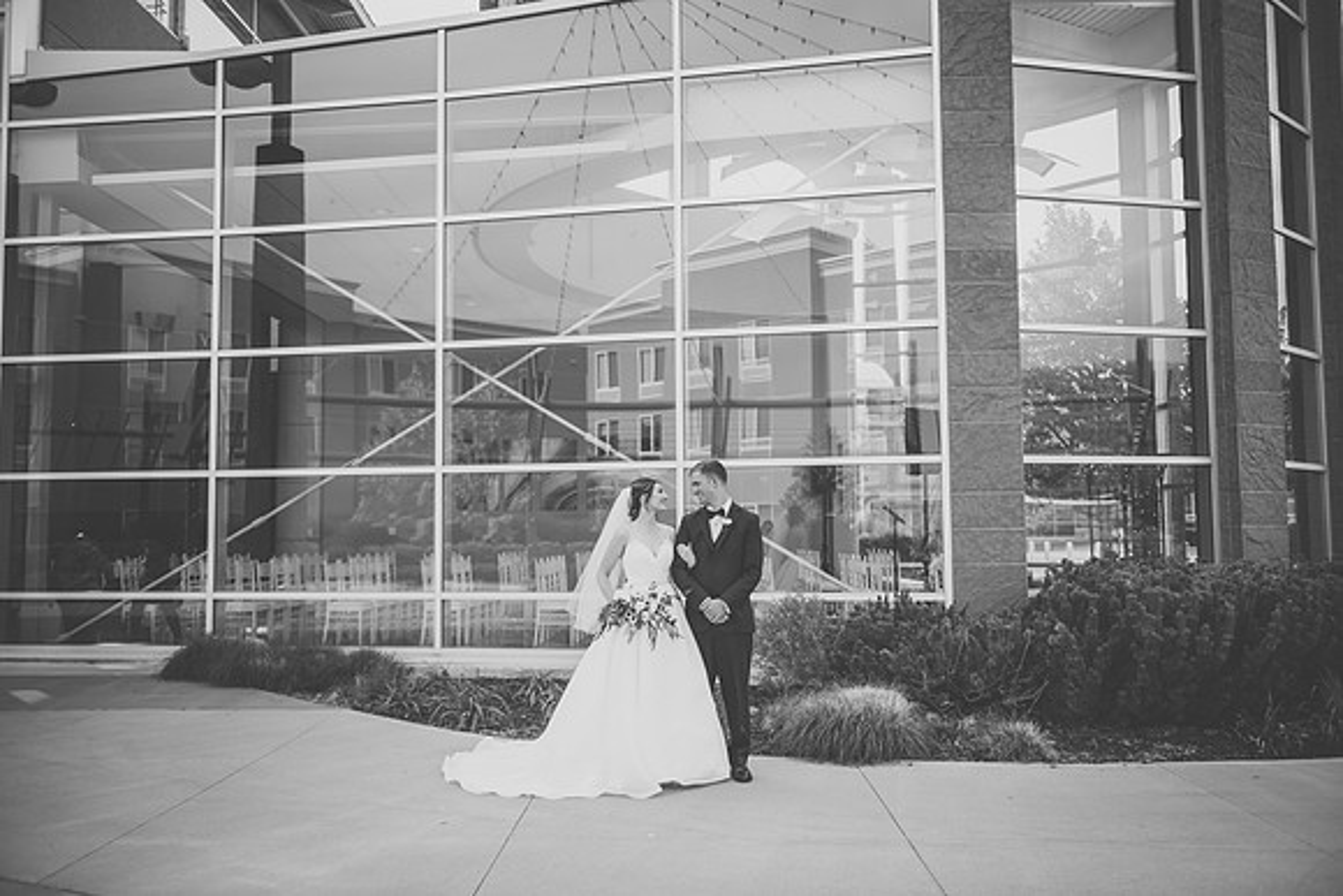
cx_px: 672
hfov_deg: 58.7
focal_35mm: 32
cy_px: 448
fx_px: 1194
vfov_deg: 41.1
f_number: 2.8
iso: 100
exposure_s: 1/500
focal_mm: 32
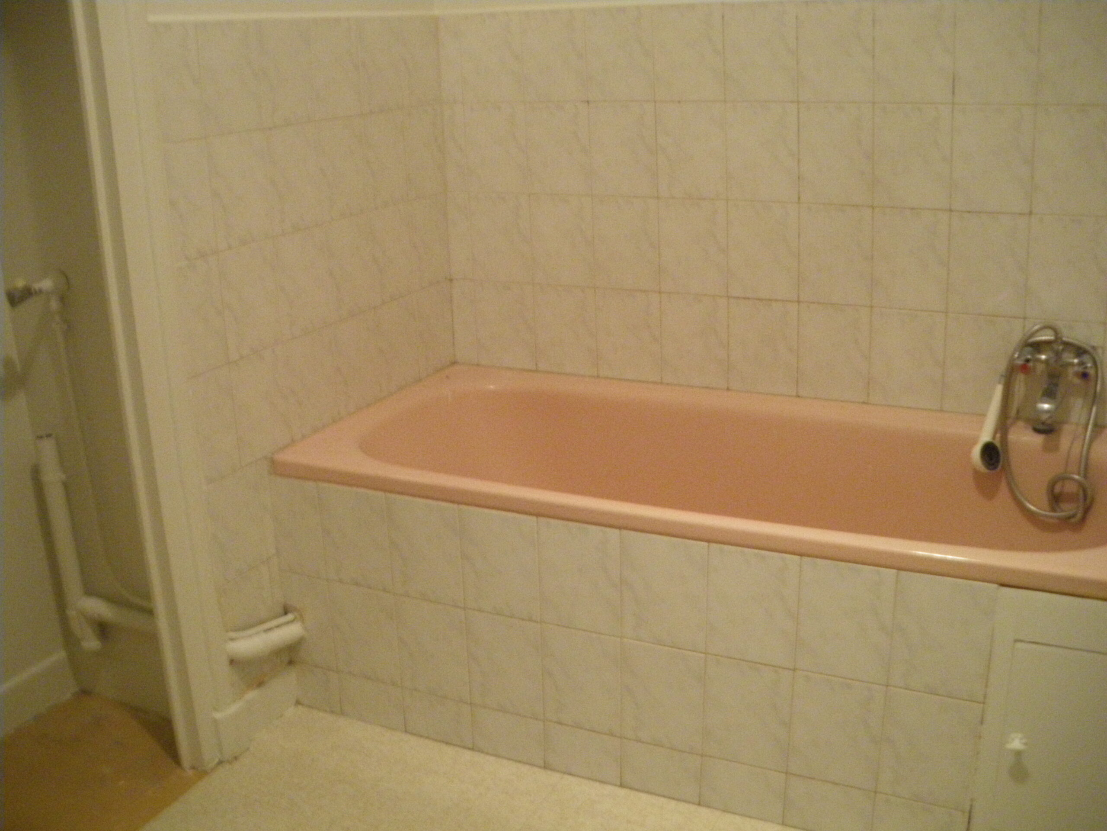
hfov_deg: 51.4
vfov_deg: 39.7
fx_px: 1151
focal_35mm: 36
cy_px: 416
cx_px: 554
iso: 800
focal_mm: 6.3
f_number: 3.5
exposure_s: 1/13
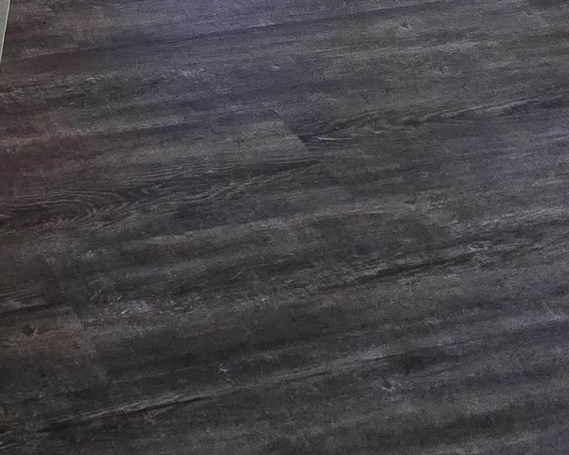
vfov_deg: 20.1
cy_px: -389
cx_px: -331
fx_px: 859
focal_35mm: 51
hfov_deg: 25.3
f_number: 2.2
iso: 500
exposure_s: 1/60
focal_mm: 2.2
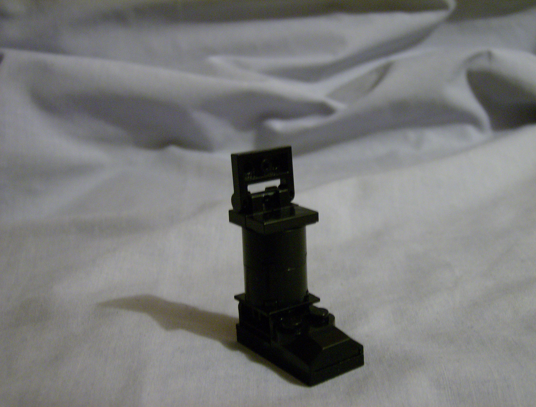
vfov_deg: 31.8
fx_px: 716
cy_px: 204
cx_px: 268
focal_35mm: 46
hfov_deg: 41.1
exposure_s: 1/10.1
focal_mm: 7.7
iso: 200
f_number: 3.1
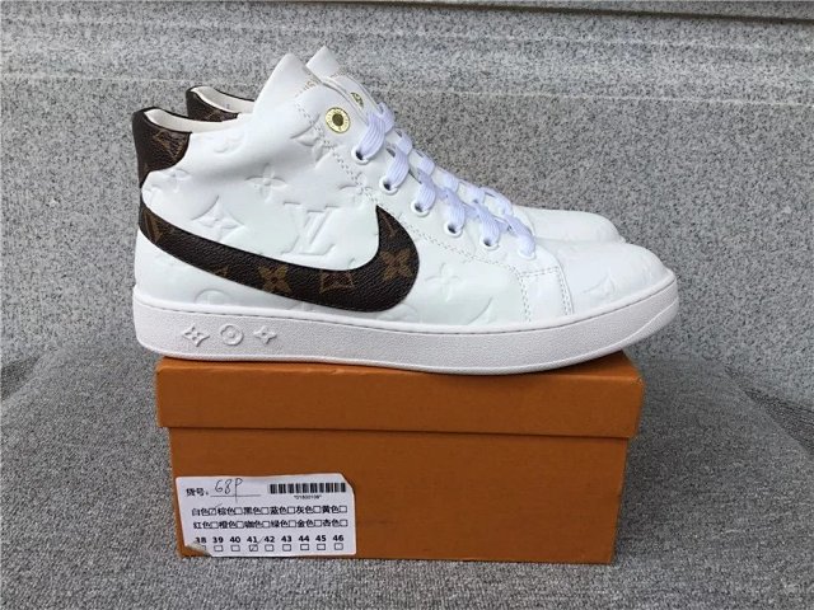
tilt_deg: -17.2
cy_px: 305
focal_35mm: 31
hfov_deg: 58.4
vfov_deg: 45.4
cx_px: 407
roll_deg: -1.8
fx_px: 729
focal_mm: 3.3
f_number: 2.4
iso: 25
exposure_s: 1/388
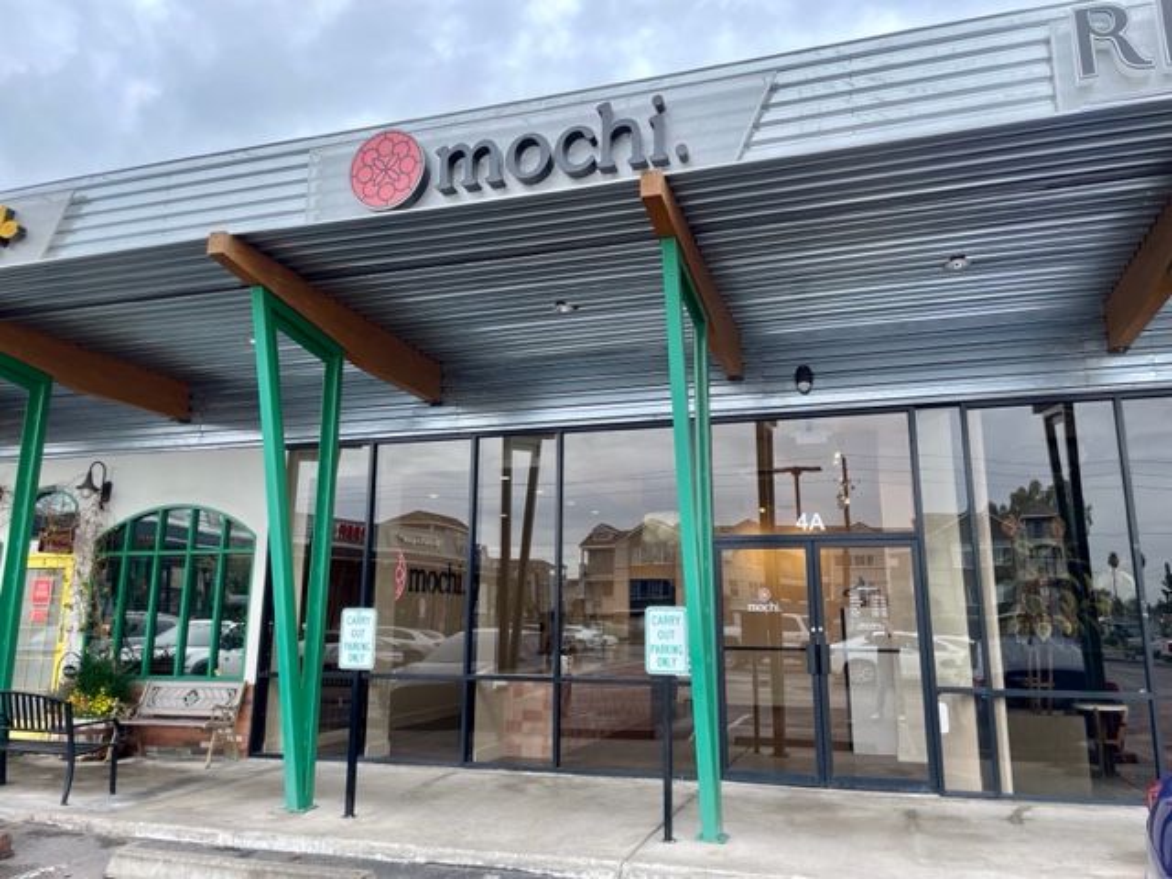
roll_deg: +0.1
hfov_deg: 67.3
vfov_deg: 53.1
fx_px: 880
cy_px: 440
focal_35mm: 26
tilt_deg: +11.5
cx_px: 586
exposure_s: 1/759
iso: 32
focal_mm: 4.2
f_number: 1.6
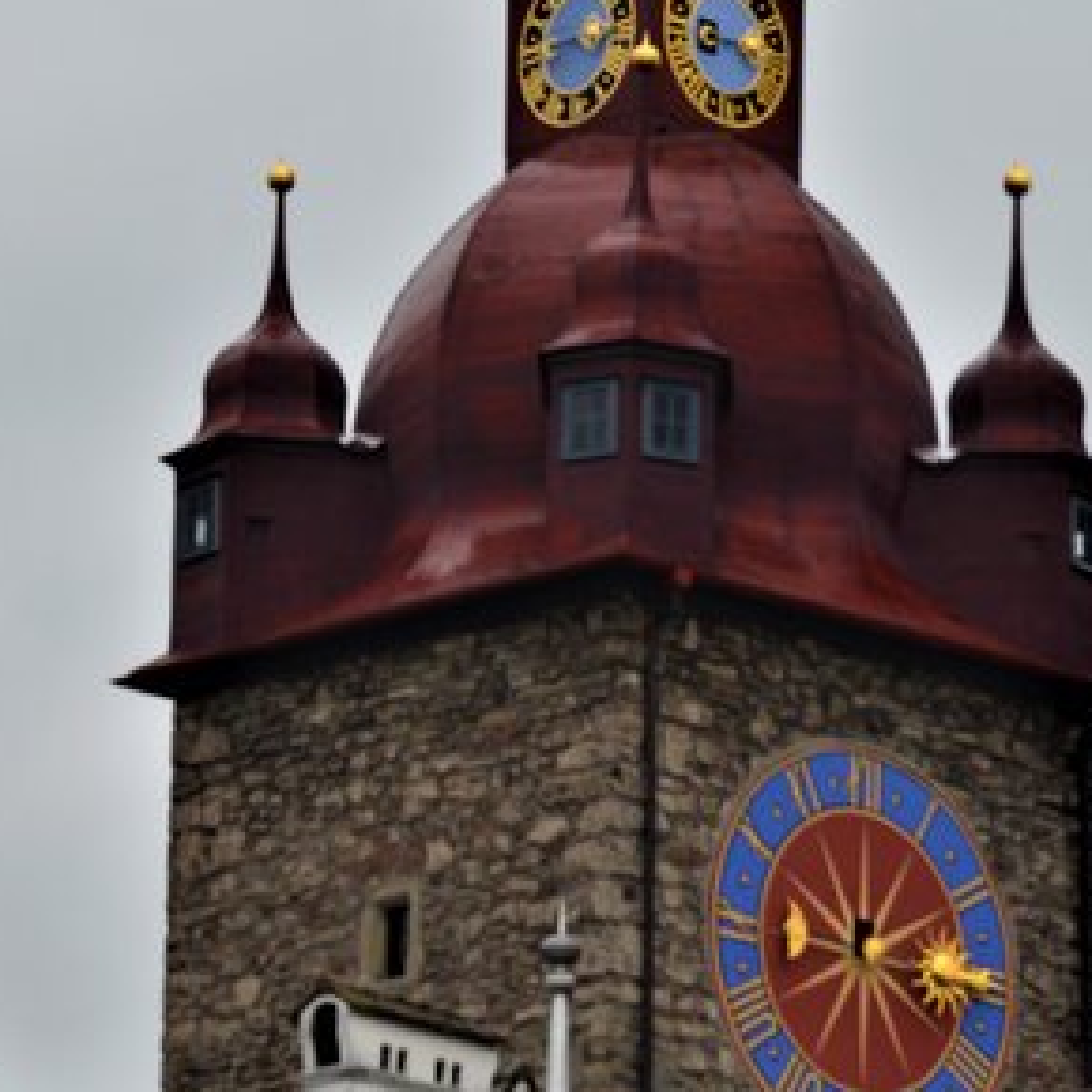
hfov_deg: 5.9
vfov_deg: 5.9
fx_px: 10526
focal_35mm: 295
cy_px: 459
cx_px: 651
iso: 320
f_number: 8
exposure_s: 1/50
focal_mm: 105
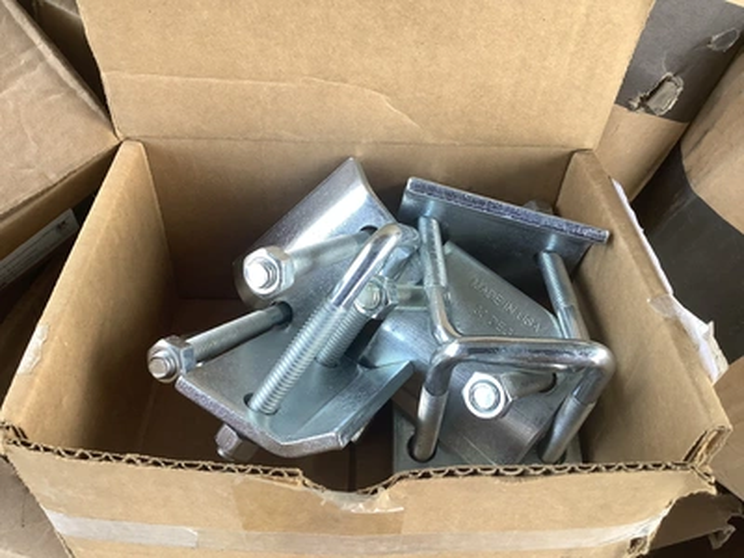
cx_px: 372
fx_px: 666
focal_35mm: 31
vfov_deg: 45.4
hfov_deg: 58.4
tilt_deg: -68.9
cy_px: 279
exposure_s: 1/100
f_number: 2.4
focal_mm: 3.3
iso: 40
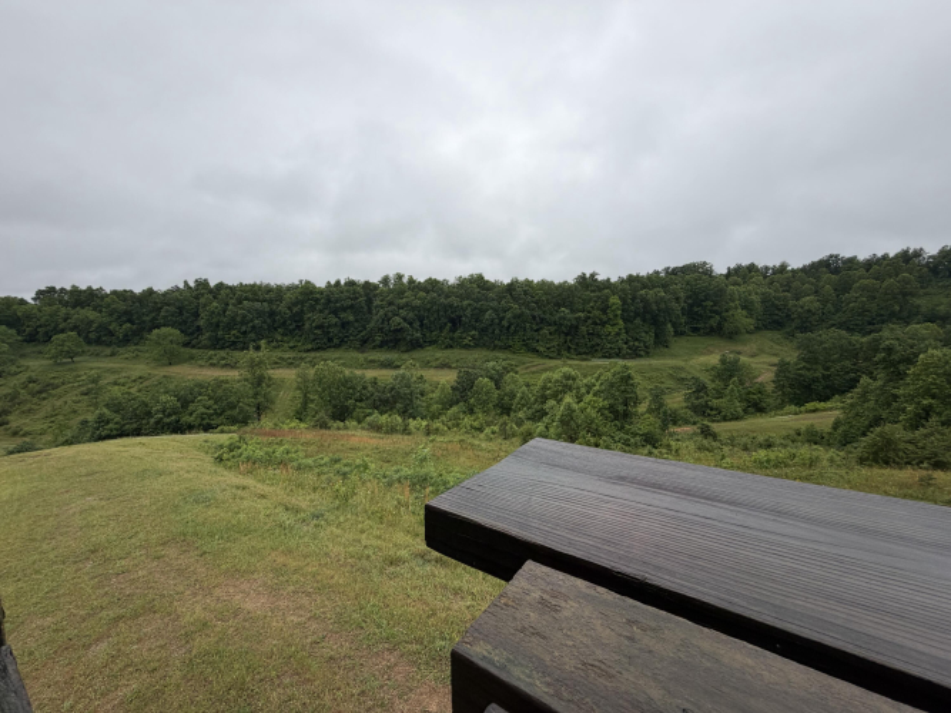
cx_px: 476
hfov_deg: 102.1
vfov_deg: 85.7
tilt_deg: -5.9
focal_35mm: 14
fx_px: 385
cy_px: 356
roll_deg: +0.5
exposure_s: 1/502
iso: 64
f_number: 2.2
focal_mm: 2.22
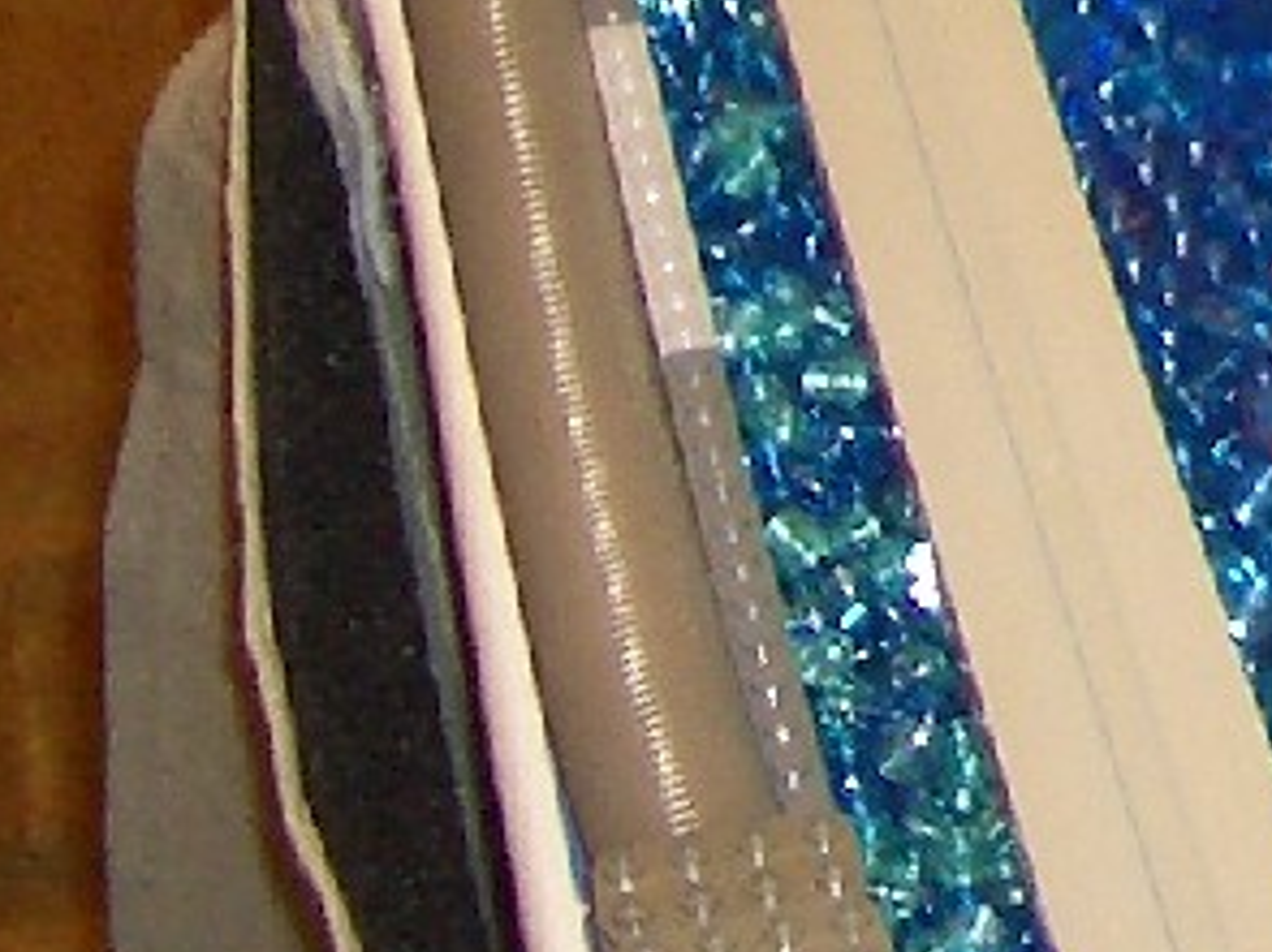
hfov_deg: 8.9
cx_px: 2846
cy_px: -1641
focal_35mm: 205
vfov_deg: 6.7
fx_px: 7530
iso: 100
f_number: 2.6
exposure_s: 1/60
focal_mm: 5.8
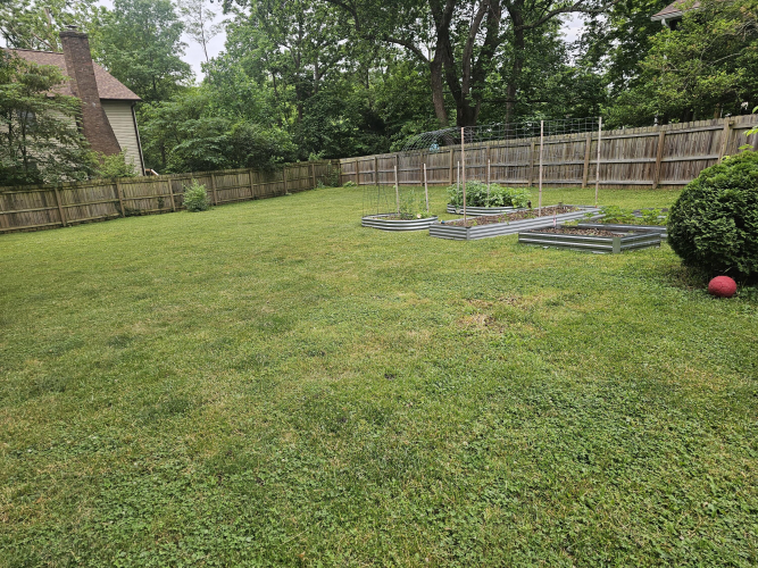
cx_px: 379
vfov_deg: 58.9
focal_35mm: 23
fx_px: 504
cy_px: 284
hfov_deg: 73.9
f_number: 1.7
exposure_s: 1/359
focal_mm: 6.3
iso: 64
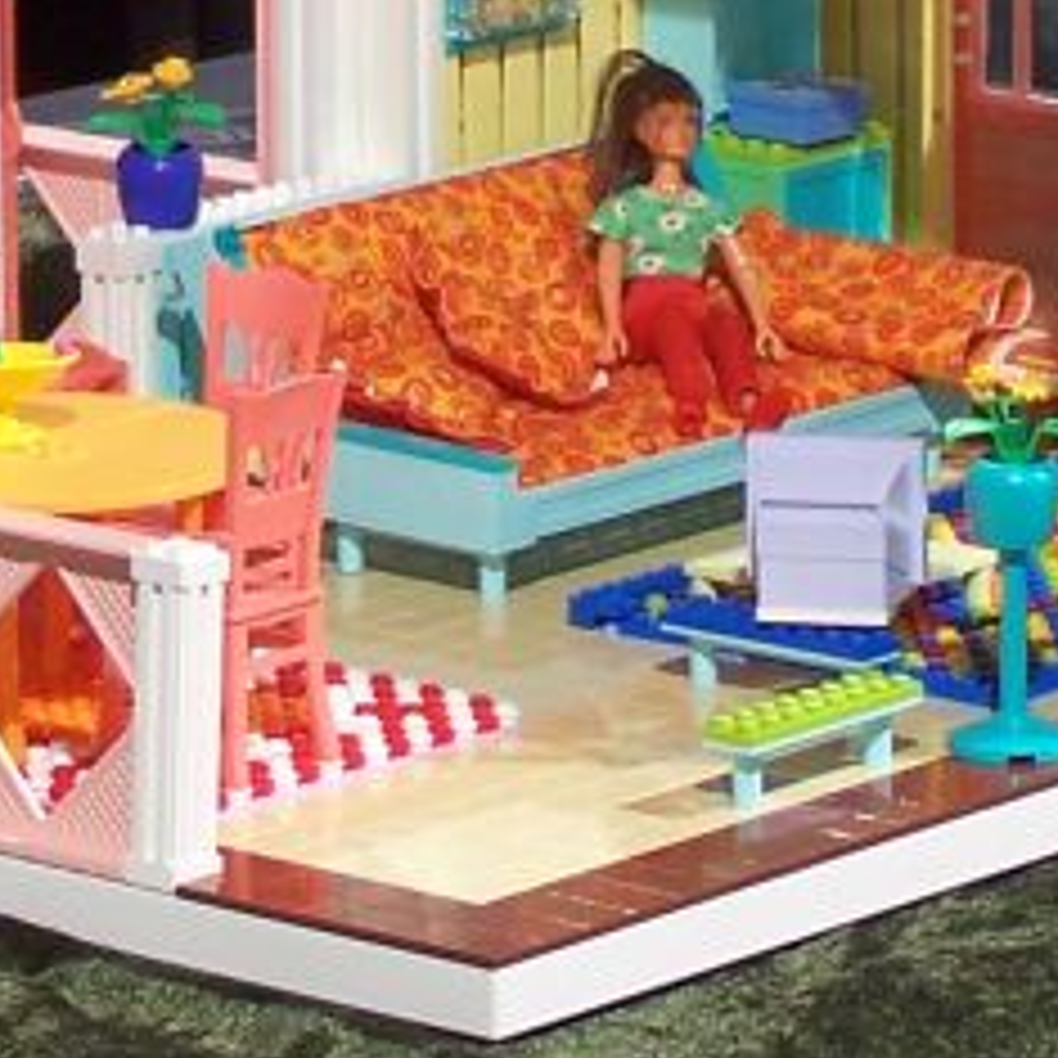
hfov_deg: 6.1
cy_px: -509
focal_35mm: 289
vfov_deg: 6.0
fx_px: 9993
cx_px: 450
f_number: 3.2
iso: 80
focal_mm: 12.4
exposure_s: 1/3
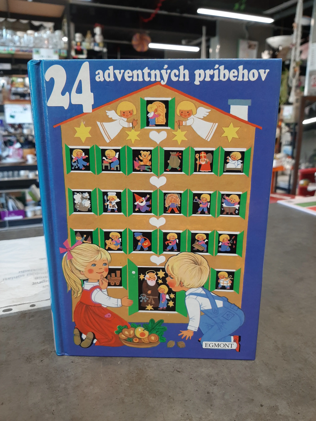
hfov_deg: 53.1
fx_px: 316
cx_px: 158
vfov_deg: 67.3
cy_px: 210
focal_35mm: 26
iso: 80
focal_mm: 3.93
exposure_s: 1/50
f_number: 1.7
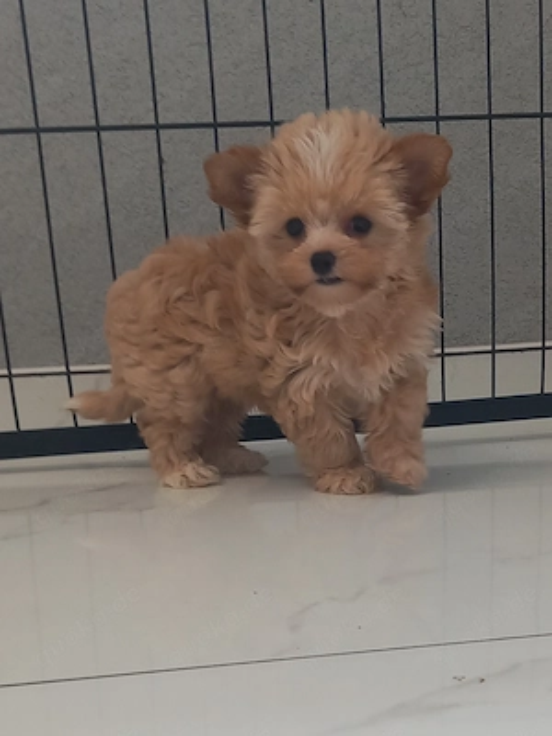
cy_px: 368
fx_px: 574
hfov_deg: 51.4
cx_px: 276
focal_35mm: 27
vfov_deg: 65.3
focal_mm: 4
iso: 125
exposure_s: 1/50.3
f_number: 1.8
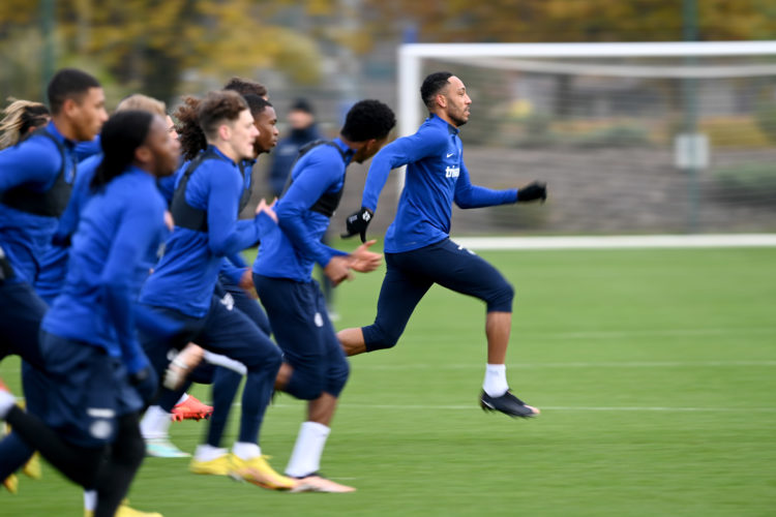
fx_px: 8622
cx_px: 388
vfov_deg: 3.4
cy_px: 258
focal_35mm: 400
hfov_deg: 5.2
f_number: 4.5
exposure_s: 1/125
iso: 100
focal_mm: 400
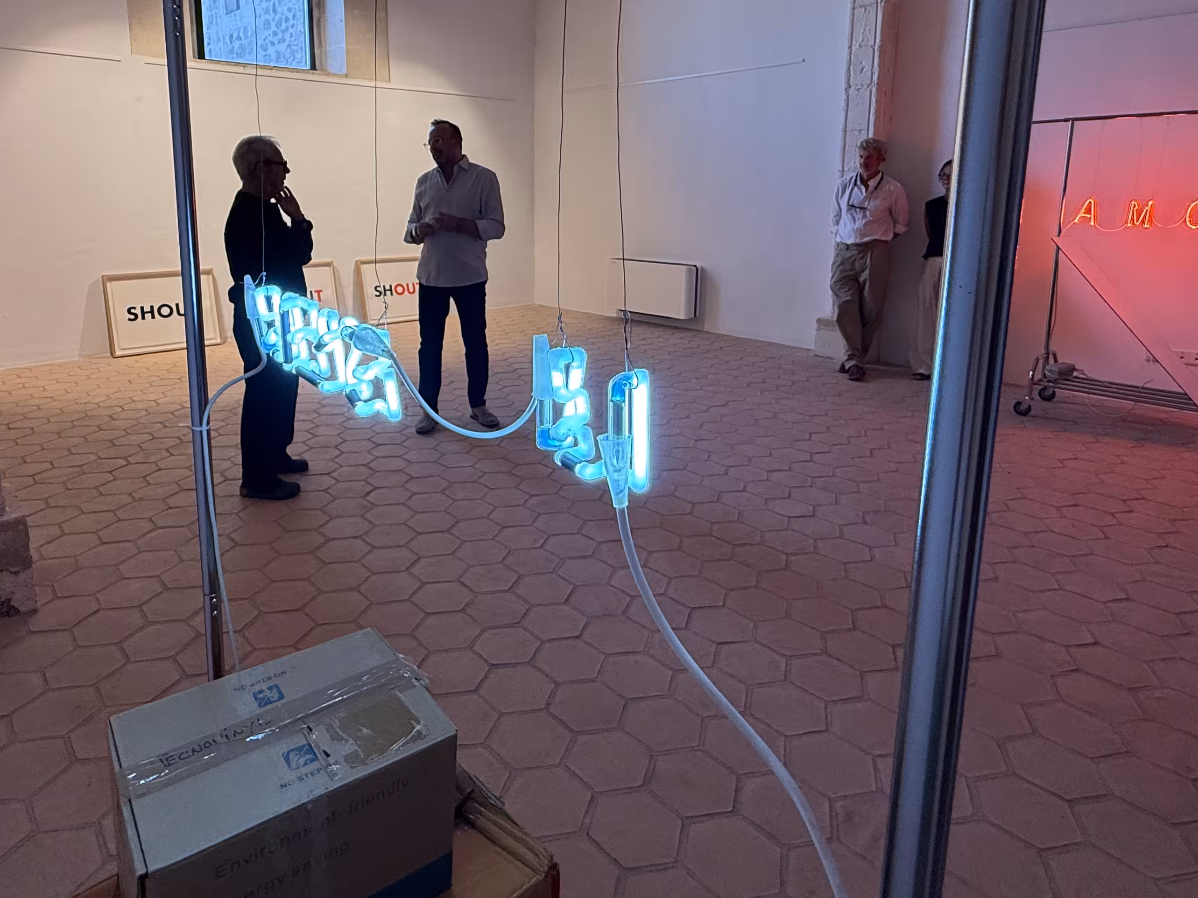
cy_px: 316
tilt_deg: -9.1
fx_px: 761
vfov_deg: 59.9
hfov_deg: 76.1
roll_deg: +0.1
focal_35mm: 22
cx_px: 533
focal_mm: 2.22
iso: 160
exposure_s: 1/100
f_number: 2.2
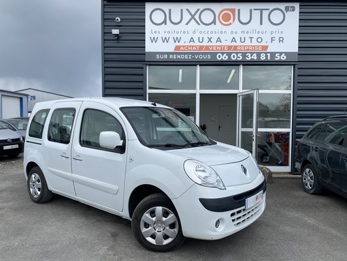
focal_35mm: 26
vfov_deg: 53.1
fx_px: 261
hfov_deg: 67.3
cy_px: 130
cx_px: 174
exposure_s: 1/1193
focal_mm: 4.25
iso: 32
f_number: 1.8
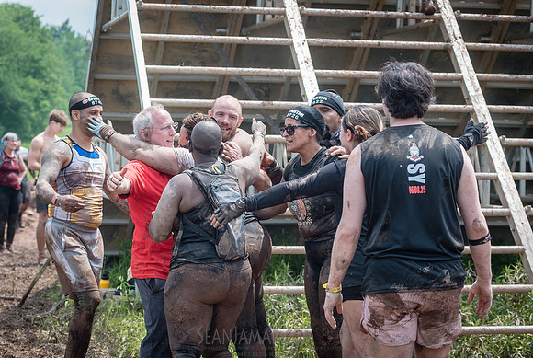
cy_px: 218
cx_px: 224
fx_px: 1449
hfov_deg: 20.8
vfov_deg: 14.1
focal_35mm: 98
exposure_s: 1/500
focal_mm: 80
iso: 250
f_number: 5
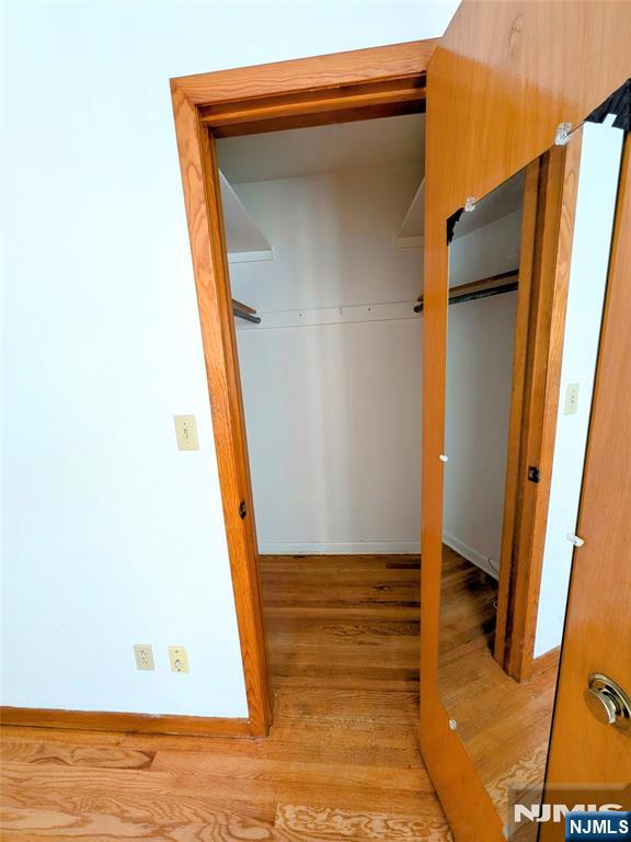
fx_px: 316
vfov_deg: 106.2
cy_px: 421
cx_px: 316
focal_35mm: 13
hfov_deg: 89.9
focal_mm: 1.54
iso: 117
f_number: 2.2
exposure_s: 1/29.1
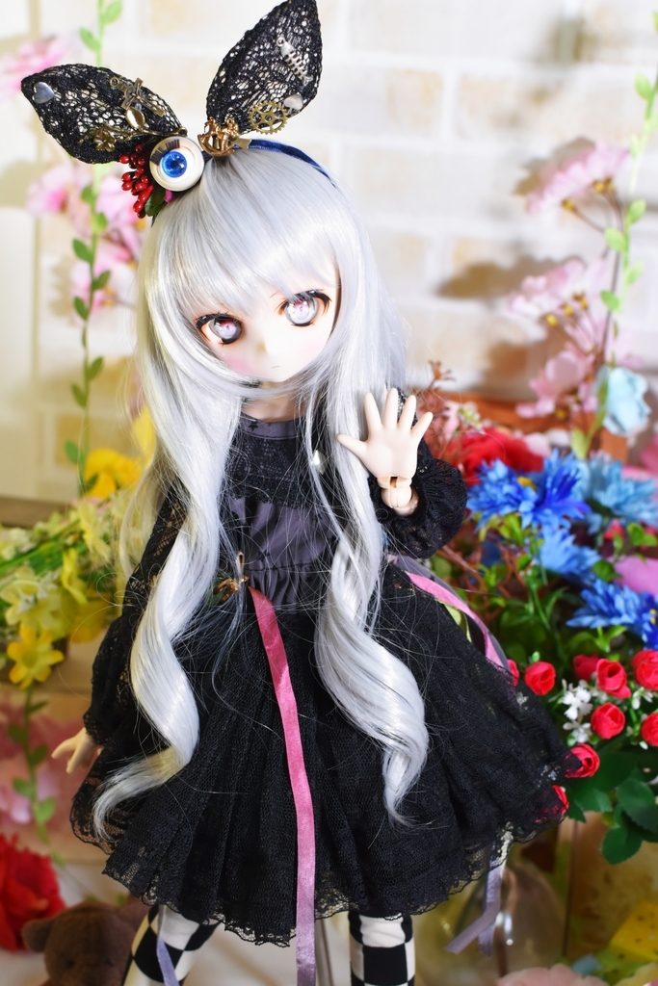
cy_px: 493
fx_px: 1439
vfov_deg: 37.8
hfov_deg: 25.8
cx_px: 329
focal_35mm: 52
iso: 640
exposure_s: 1/60
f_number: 4
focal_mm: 35
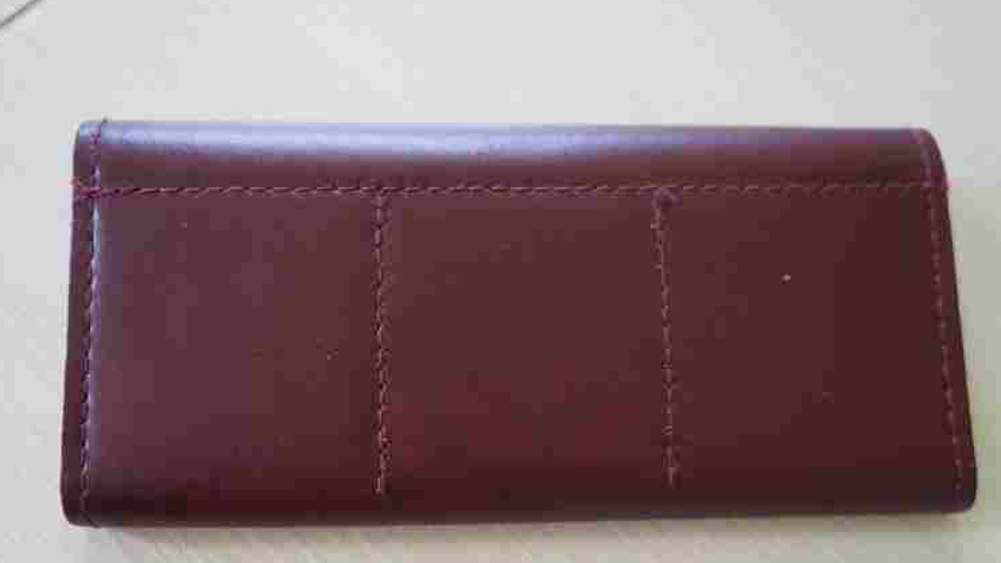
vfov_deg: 33.6
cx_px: 500
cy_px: 330
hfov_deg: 56.6
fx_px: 929
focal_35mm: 35
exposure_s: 1/125
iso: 3200
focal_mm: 22
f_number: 4
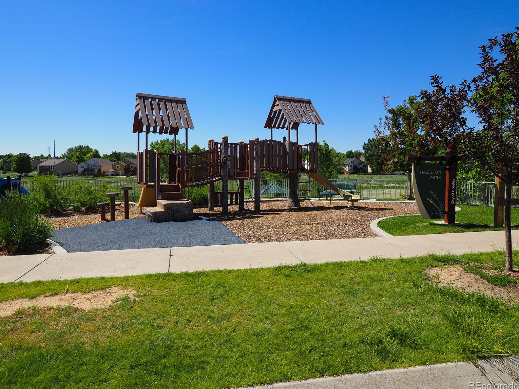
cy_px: 190
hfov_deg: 73.9
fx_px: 345
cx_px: 252
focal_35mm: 23
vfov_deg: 58.9
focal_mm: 11
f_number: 8
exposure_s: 1/500
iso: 200
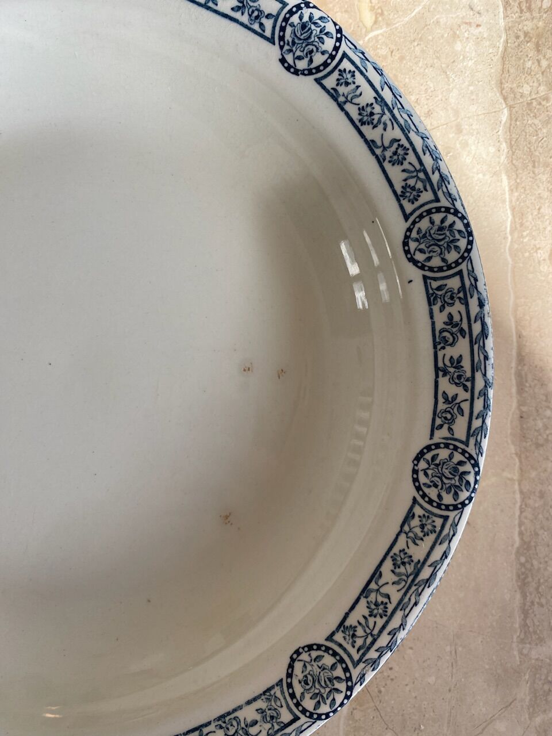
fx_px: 553
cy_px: 368
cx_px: 276
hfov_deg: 53.1
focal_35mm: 26
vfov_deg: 67.3
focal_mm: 4.25
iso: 32
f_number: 1.8
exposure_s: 1/258
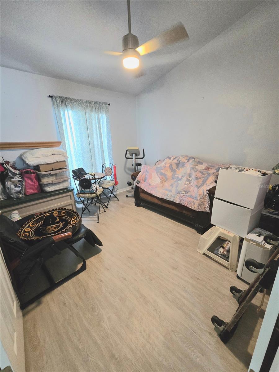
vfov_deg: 106.2
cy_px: 186
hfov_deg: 89.9
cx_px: 140
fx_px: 140
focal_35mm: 13
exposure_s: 1/60.2
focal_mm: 2.2
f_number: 2.2
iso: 640
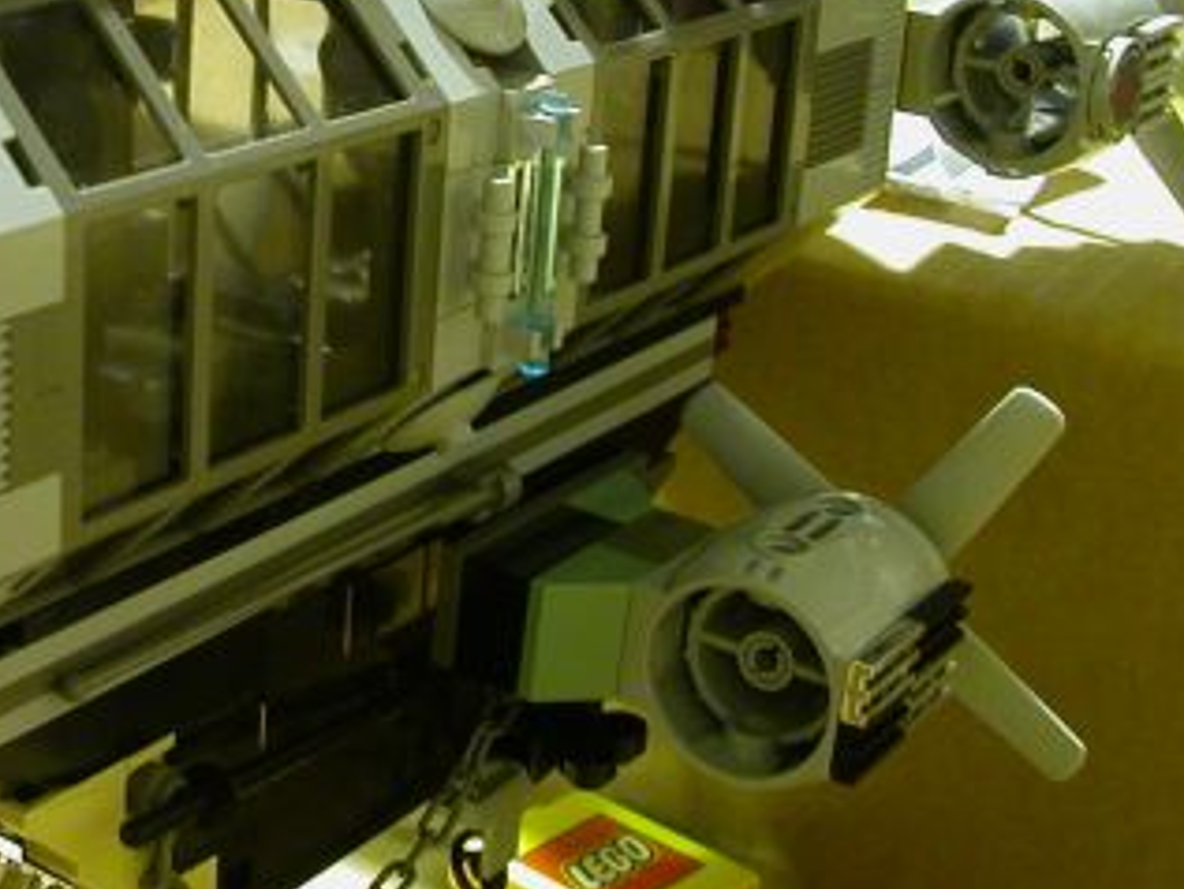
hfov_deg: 27.4
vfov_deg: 20.9
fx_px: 2395
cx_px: 303
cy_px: 247
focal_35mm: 70
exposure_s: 1/3.2
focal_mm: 5.6
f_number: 2.7
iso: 200
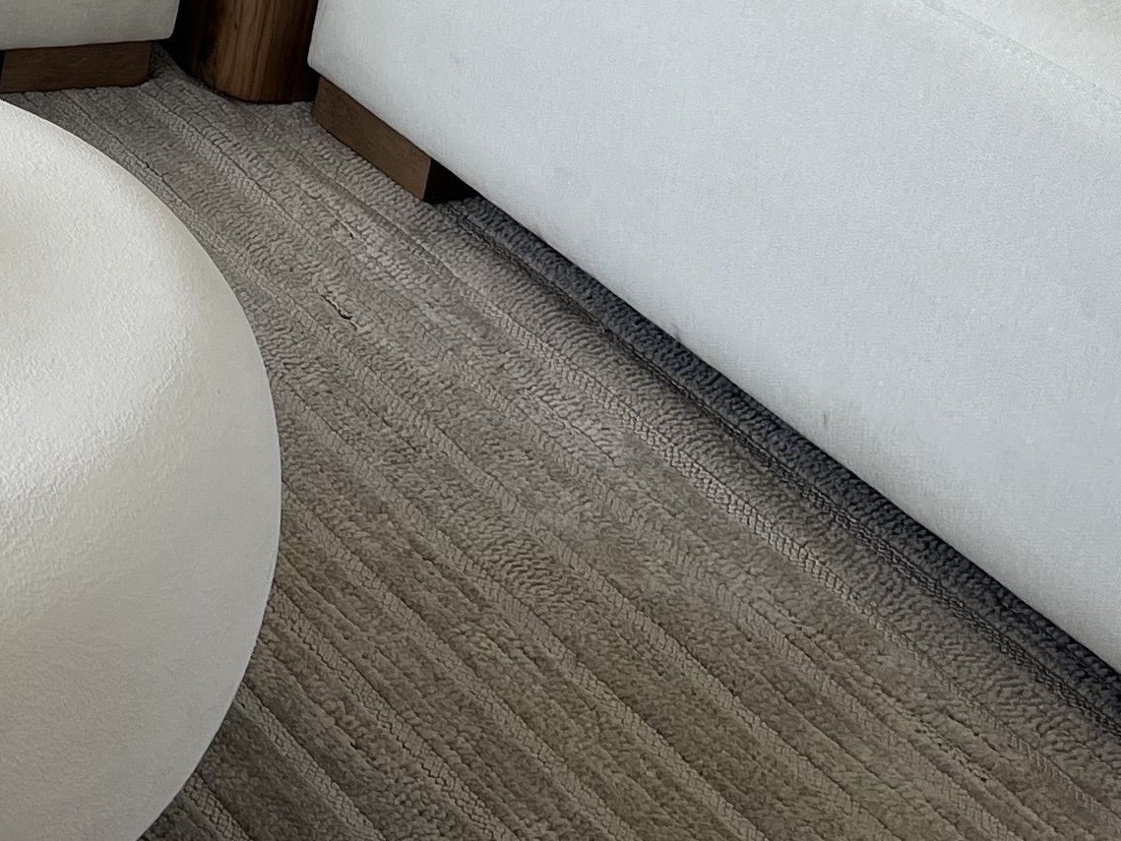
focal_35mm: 92
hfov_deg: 18.5
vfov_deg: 14.7
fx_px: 2980
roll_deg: -6.2
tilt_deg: -16.0
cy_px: -485
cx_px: -620
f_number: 1.6
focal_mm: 5.1
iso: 40
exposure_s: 1/228
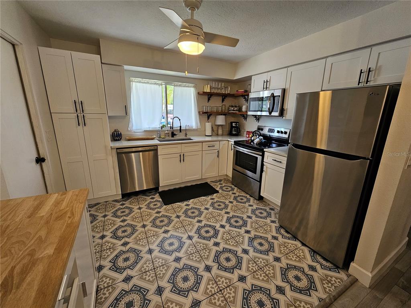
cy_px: 154
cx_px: 206
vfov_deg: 89.9
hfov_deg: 106.2
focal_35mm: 13
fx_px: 154
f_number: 2.2
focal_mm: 2.2
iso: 125
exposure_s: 1/60
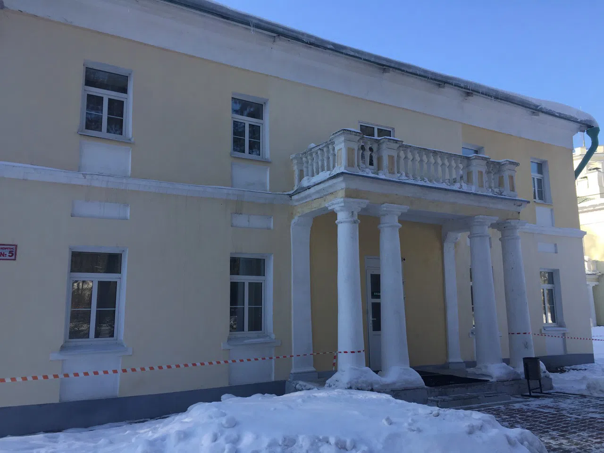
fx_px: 506
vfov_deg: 48.2
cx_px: 302
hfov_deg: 61.7
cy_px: 226
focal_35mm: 29
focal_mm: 4.15
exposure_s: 1/760
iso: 32
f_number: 2.2
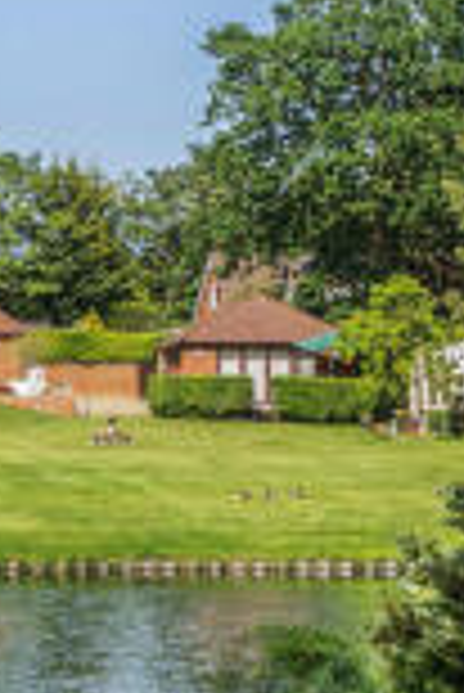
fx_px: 2141
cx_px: -47
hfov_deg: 12.2
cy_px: 367
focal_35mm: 111
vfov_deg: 18.4
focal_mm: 24
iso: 400
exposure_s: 1/320
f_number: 8
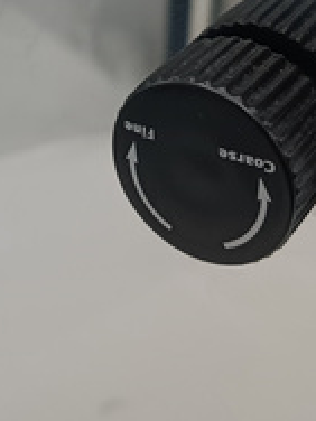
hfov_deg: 17.6
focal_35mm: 83
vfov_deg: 21.6
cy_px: -105
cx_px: 43
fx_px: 1010
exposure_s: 1/136
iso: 143
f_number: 1.8
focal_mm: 4.81
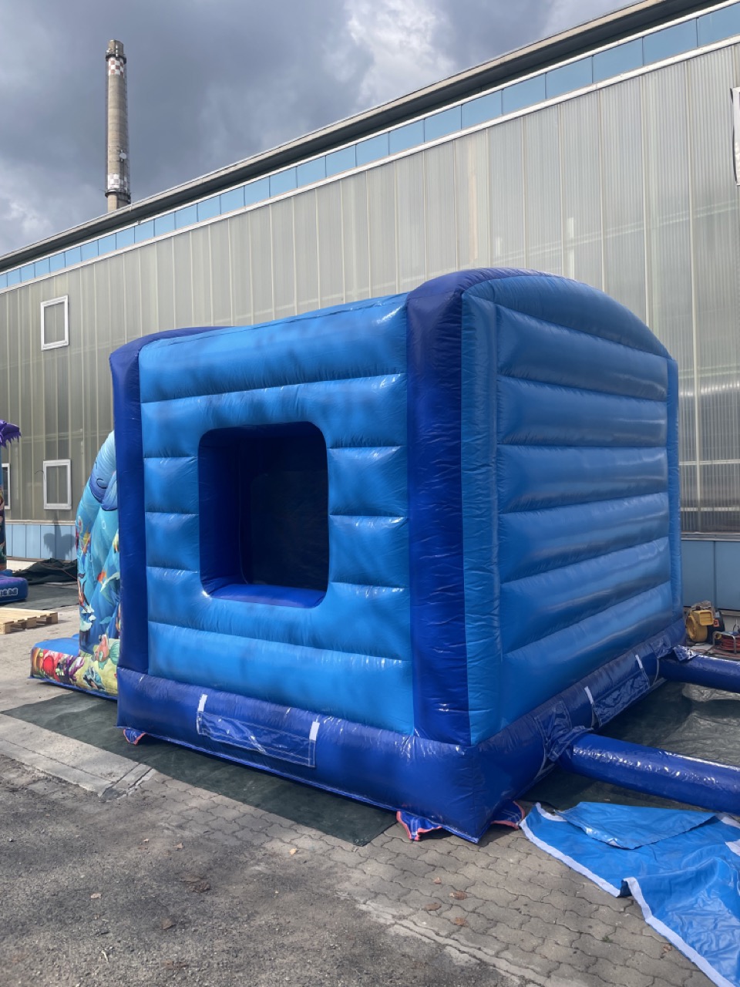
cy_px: 494
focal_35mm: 26
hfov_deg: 53.1
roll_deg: +1.9
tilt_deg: +1.1
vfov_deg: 67.3
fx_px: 741
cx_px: 370
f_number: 1.6
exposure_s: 1/3509
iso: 32
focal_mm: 4.2
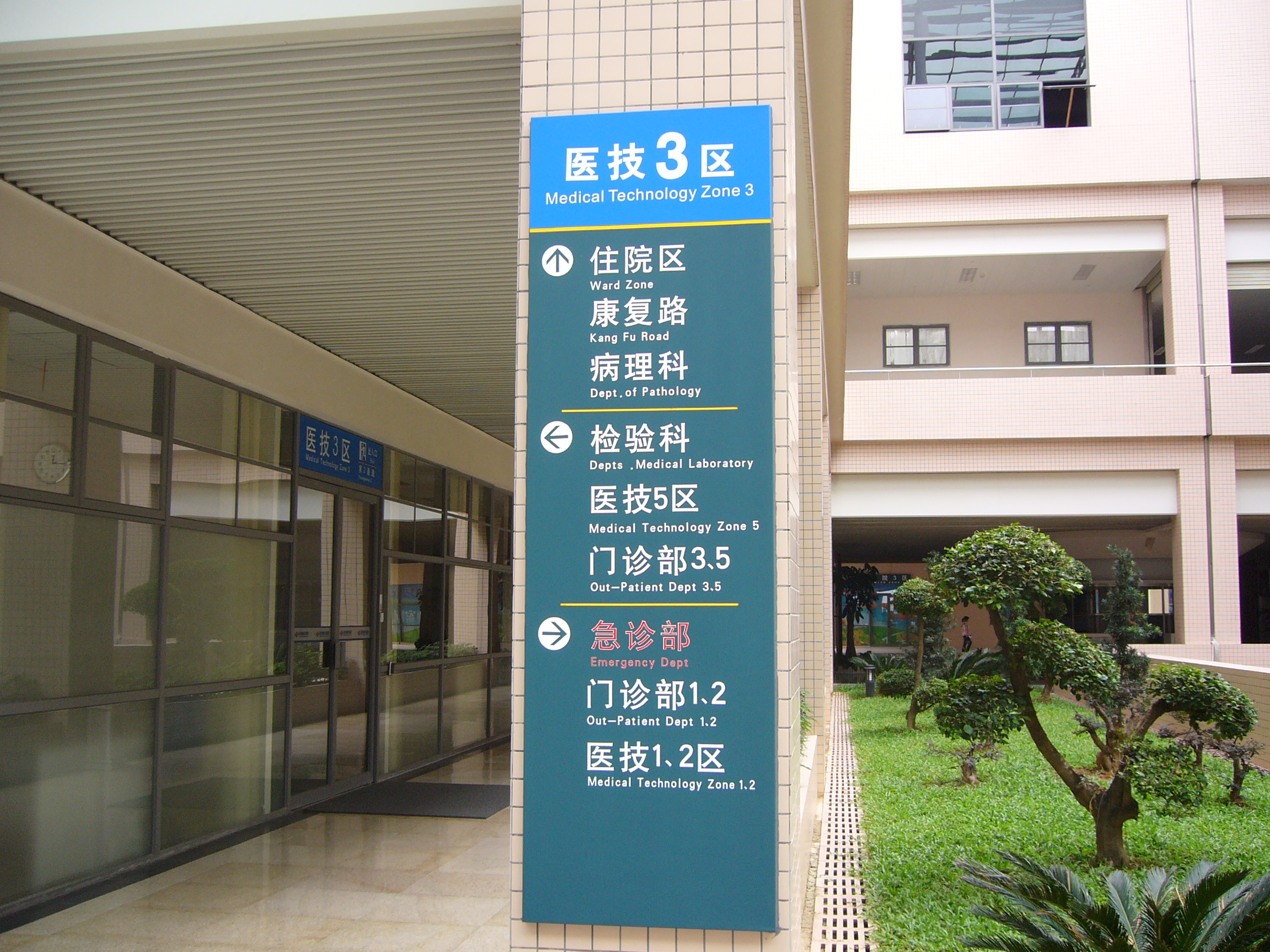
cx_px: 635
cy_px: 476
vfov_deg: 40.7
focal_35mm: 35
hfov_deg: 52.6
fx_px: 1284
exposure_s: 1/160
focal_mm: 5.8
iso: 100
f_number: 2.8
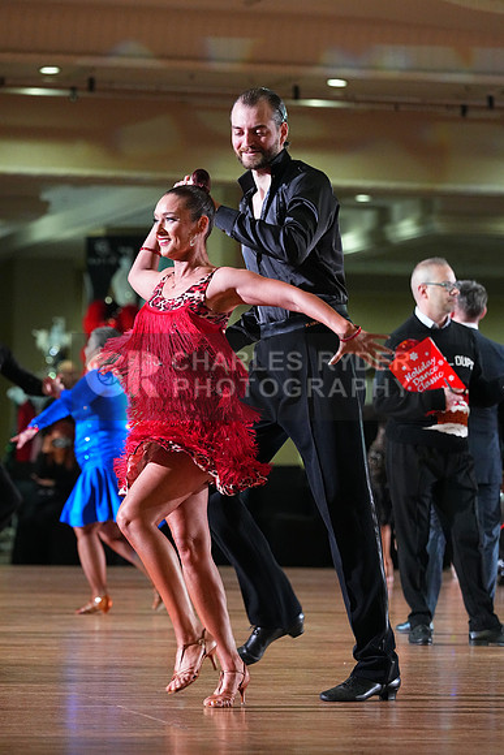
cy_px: 378
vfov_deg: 11.9
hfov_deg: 8.0
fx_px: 3610
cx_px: 252
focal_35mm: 172
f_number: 5
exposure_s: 1/400
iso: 8000
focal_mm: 172
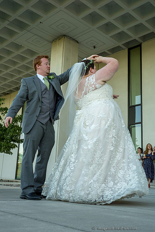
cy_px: 116
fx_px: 226
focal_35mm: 35
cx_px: 78
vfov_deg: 54.4
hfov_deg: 37.9
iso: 320
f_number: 5.6
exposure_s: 1/160
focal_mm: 35
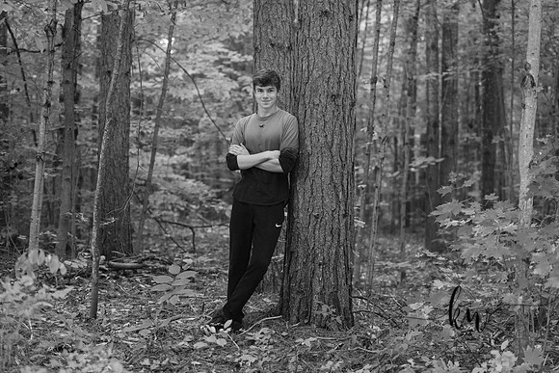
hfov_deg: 28.8
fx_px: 1087
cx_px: 280
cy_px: 186
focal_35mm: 70
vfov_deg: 19.5
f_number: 2.8
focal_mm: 70
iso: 800
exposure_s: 1/200
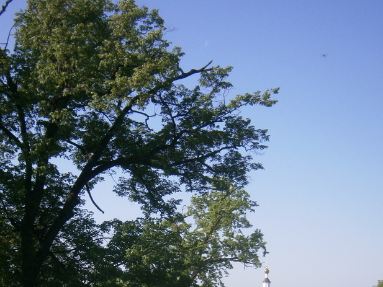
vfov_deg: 20.5
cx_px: 202
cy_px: 275
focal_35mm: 70
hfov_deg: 27.8
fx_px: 775
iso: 80
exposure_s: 1/125
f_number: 8.7
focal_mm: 6.4
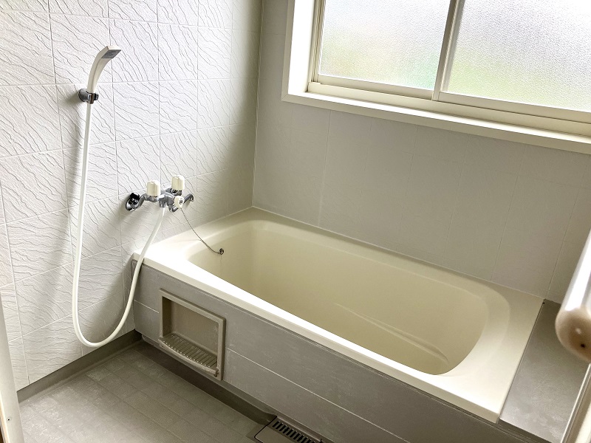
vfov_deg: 49.7
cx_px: 296
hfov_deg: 63.4
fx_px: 478
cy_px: 222
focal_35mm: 28
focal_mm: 3.99
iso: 50
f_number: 1.8
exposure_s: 1/121
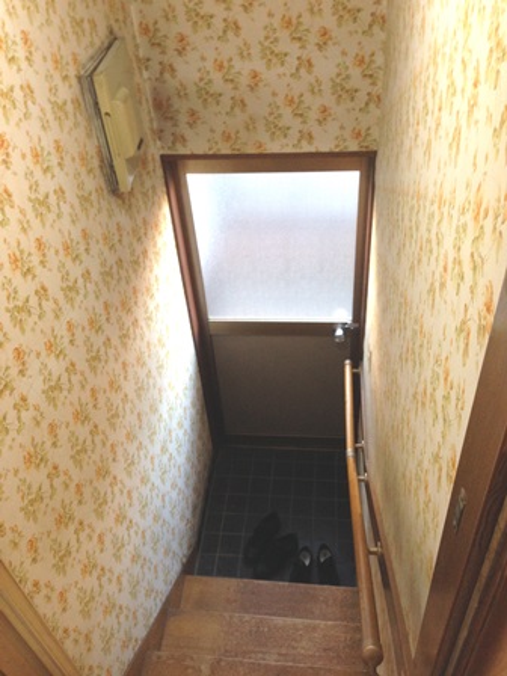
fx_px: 644
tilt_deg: -39.6
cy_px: 338
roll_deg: +6.8
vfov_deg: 55.4
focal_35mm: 33
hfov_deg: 42.9
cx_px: 254
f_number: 2.4
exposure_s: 1/20
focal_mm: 4.12
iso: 160
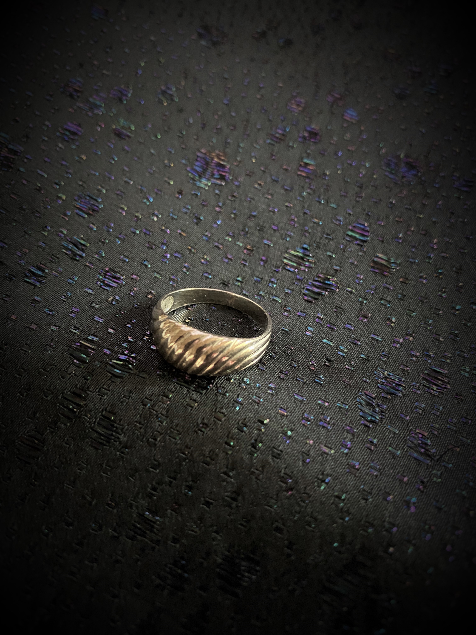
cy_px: 318
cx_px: 238
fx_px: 477
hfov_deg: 53.1
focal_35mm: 26
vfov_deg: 67.3
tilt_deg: -61.2
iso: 640
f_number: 1.8
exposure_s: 1/25
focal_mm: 4.25
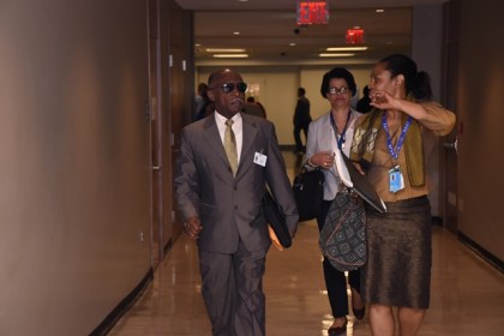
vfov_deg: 18.2
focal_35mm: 75
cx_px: 252
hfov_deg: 27.0
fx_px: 1050
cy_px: 168
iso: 1000
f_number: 5.6
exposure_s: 1/200
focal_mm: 50
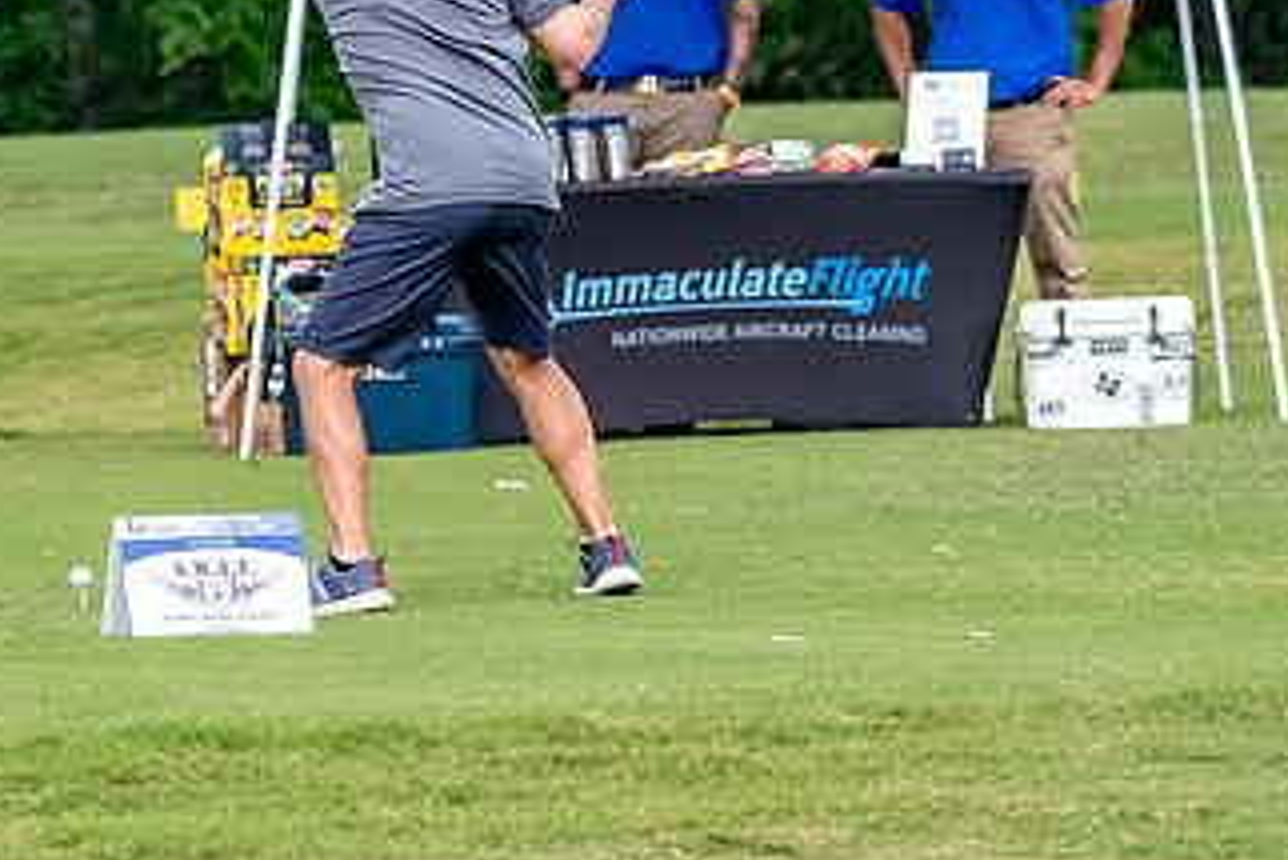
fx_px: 19328
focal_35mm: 540
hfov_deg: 3.8
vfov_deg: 2.5
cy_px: 146
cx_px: 492
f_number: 5.6
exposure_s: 1/2000
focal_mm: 200
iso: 2000
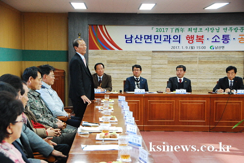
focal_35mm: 75
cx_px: 122
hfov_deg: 27.0
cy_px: 82
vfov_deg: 18.2
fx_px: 509
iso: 1600
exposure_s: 1/100
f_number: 5.6
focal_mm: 50
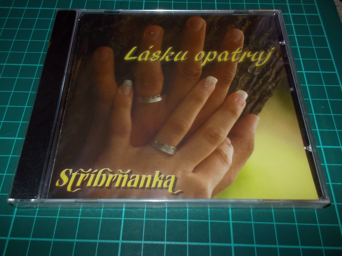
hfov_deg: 61.7
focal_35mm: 29
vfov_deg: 48.2
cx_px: 171
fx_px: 287
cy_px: 128
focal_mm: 4.1
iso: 200
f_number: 3.3
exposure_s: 1/30
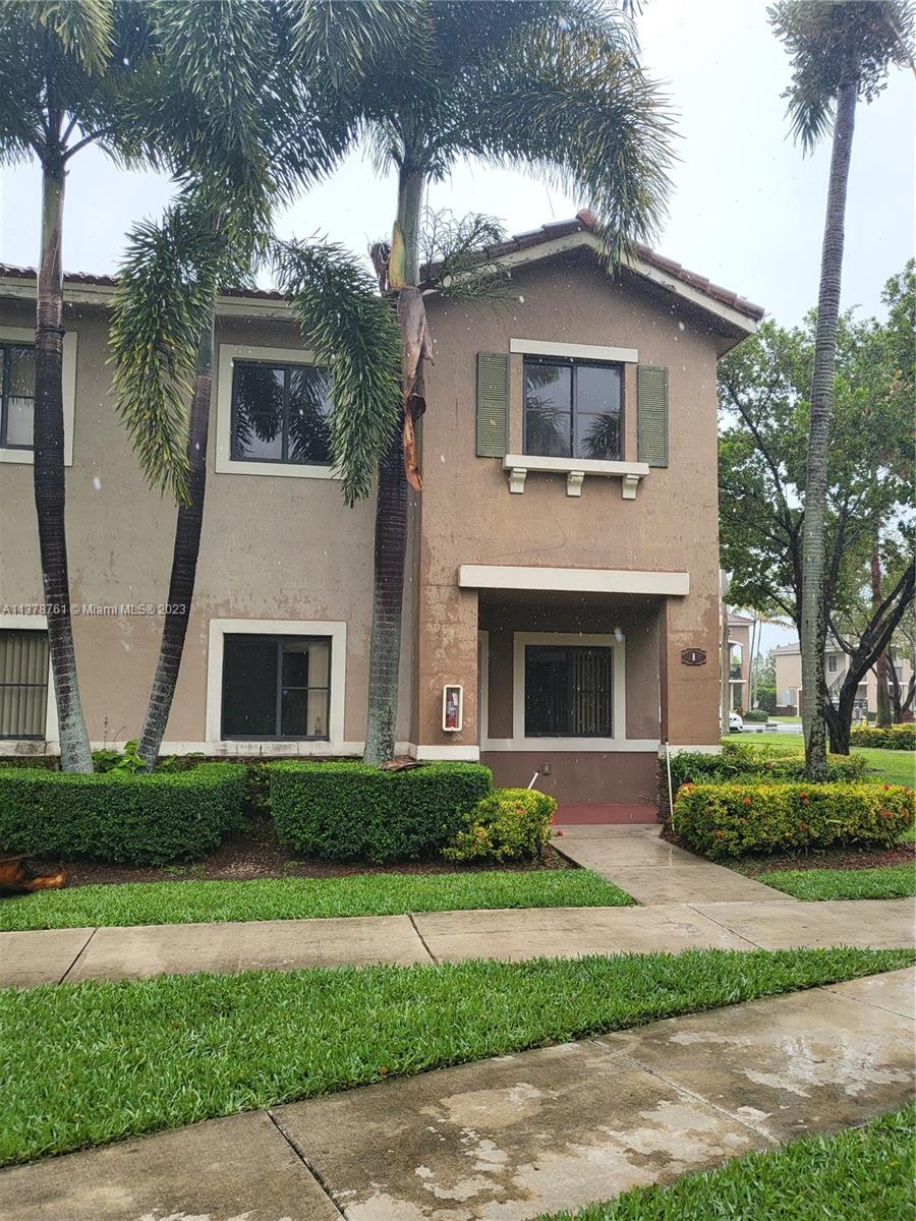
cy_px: 610
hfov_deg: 53.1
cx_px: 458
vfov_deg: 67.3
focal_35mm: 26
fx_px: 917
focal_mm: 4.25
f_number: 1.8
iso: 50
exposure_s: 1/986
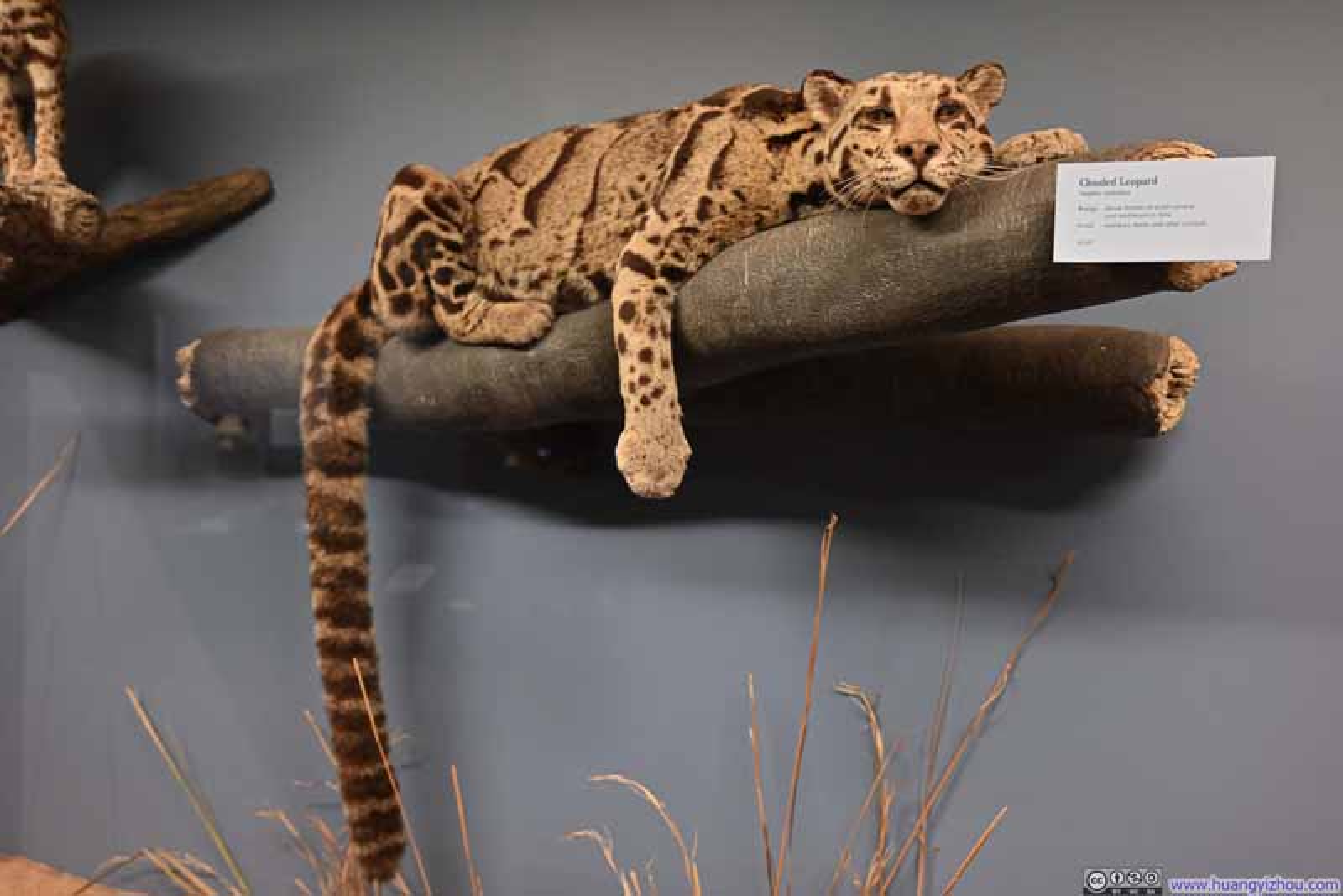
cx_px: 672
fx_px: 1231
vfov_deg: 40.0
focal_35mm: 33
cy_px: 448
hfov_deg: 57.2
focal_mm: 33
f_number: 4
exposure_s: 1/40
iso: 1800
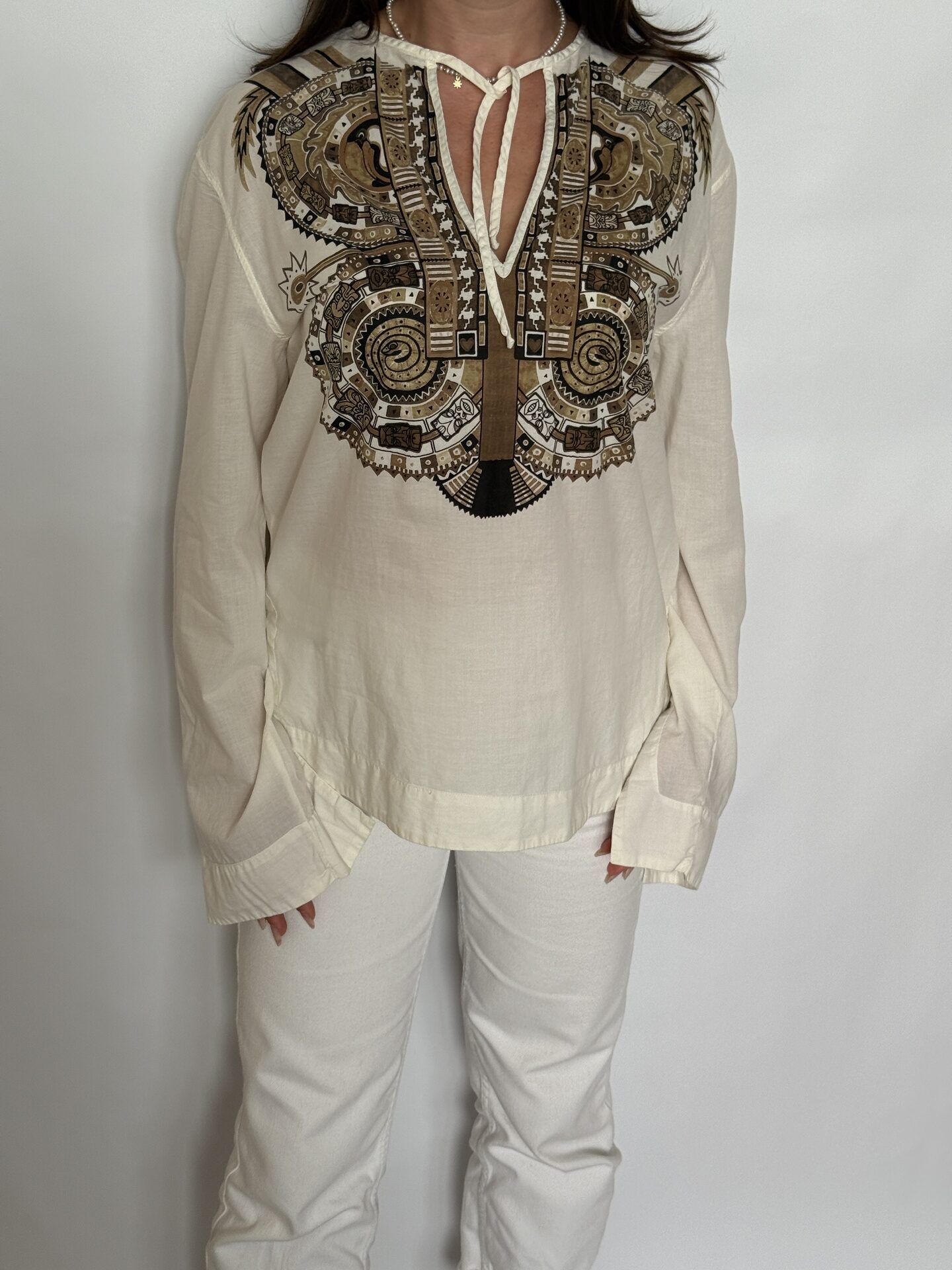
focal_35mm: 48
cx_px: 476
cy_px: 635
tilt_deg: -22.3
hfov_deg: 30.3
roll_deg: -0.3
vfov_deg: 39.7
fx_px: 1760
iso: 50
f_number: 1.78
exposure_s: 1/135
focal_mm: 6.76
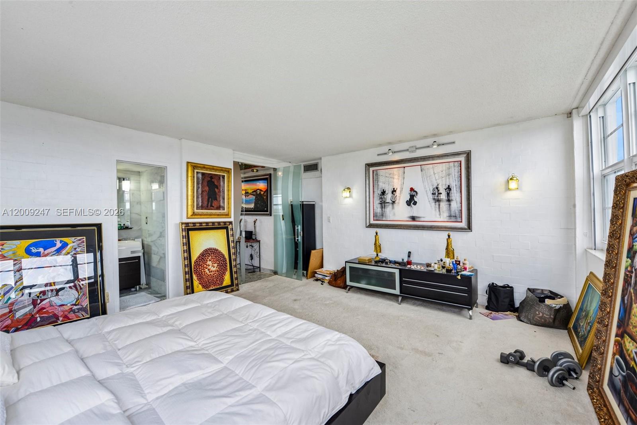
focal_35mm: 14
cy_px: 212
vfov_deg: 81.2
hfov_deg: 104.3
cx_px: 318
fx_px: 248
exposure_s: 1/50
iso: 200
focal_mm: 14
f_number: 9
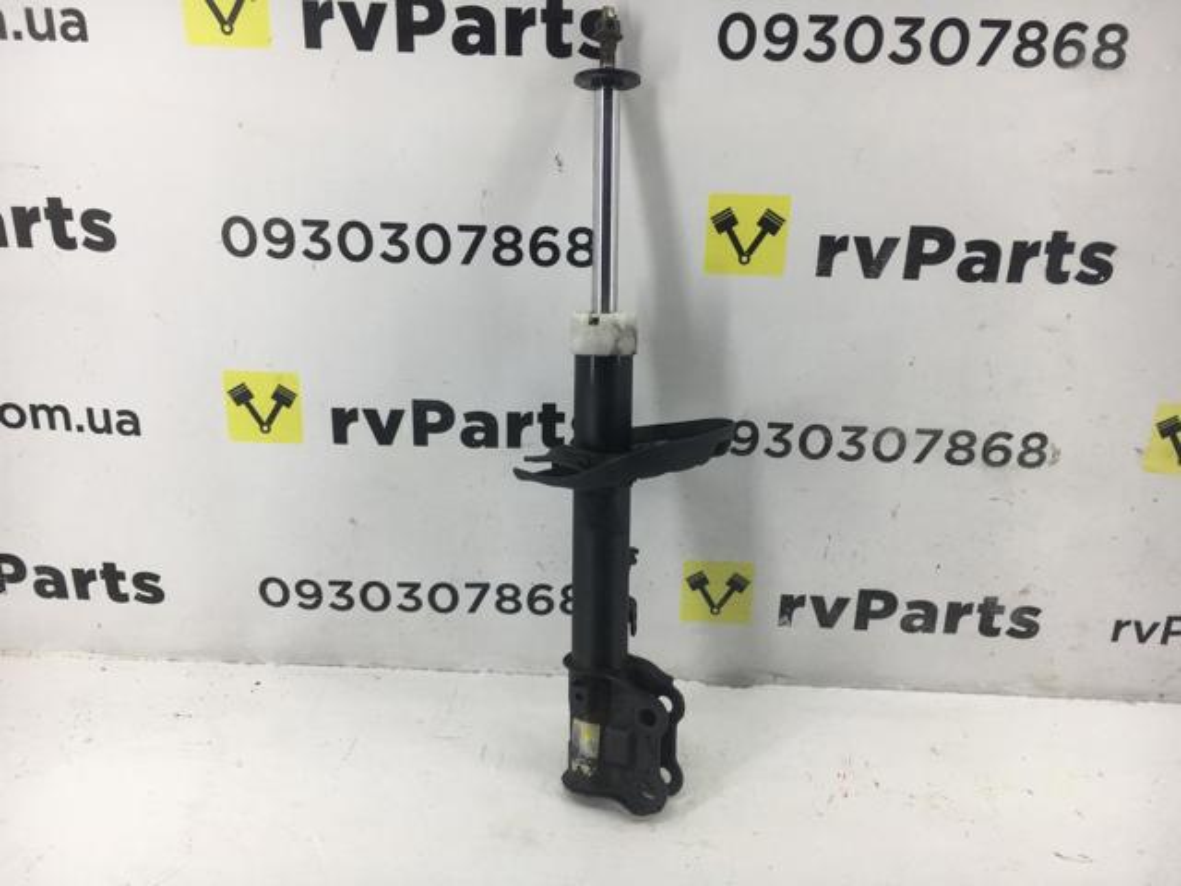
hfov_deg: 61.7
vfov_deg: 48.2
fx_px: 989
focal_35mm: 29
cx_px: 590
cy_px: 443
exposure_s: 1/100
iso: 40
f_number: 2.2
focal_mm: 4.15
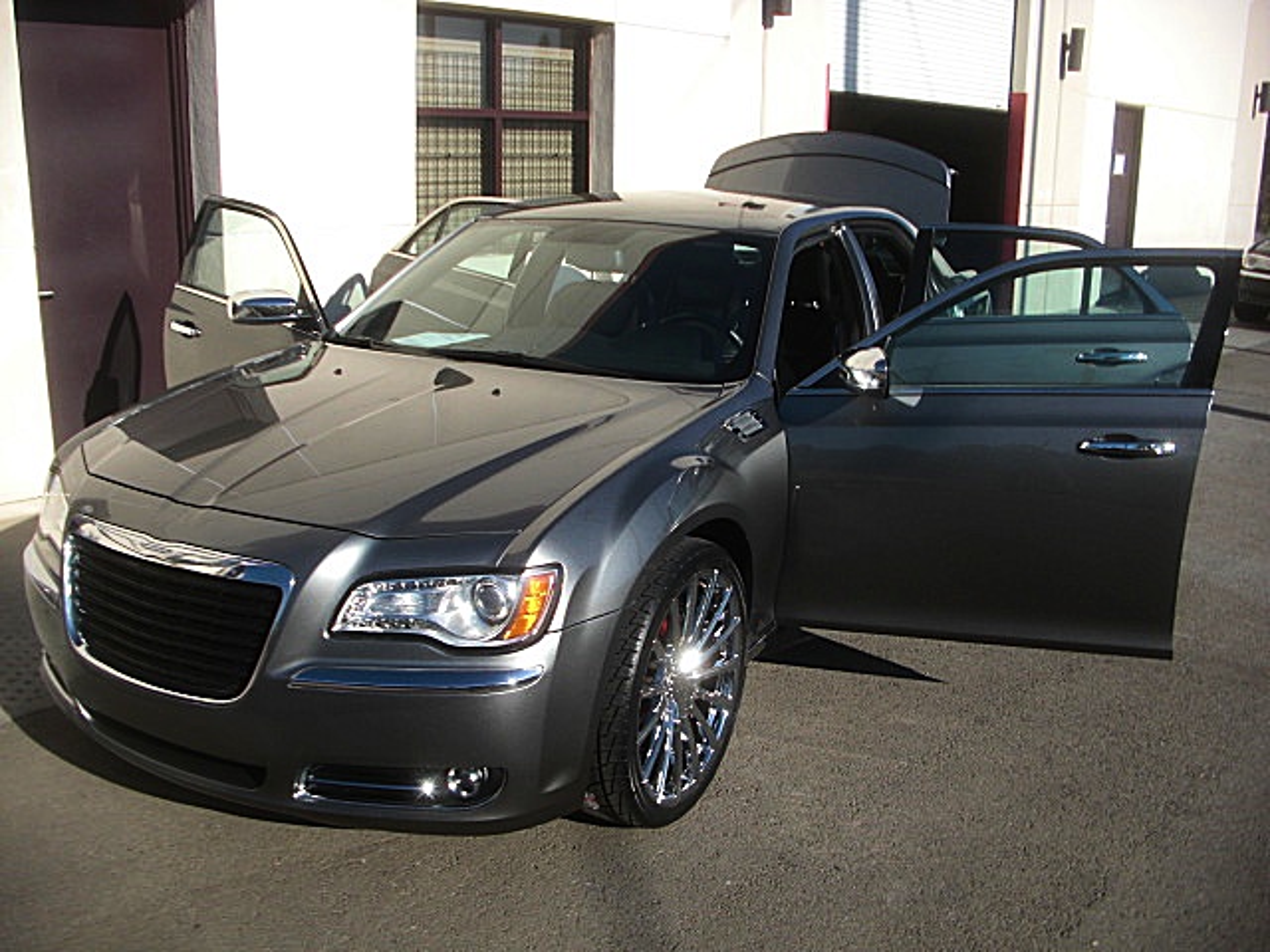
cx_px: 635
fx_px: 1321
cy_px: 476
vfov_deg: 39.7
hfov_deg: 51.4
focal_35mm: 36
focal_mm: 6.3
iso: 50
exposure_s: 1/800
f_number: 2.8
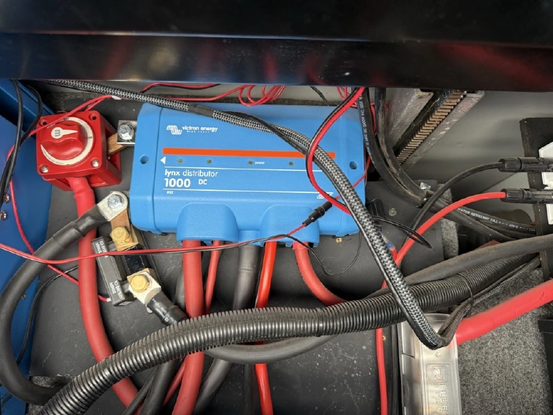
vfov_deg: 56.8
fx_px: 383
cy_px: 208
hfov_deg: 71.6
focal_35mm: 24
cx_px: 276
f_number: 1.78
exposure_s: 1/121
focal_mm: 6.76
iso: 160
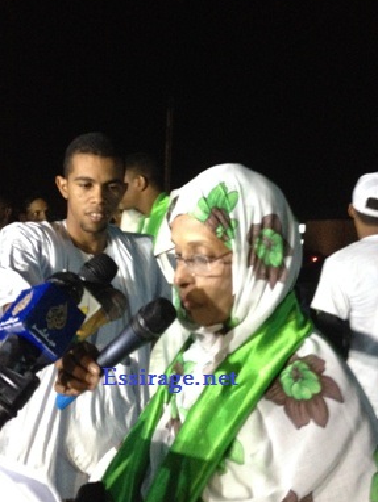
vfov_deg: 45.7
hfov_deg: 35.2
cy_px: 233
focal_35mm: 41
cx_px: 179
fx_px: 596
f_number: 2.4
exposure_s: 1/15
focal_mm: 4.28
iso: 640
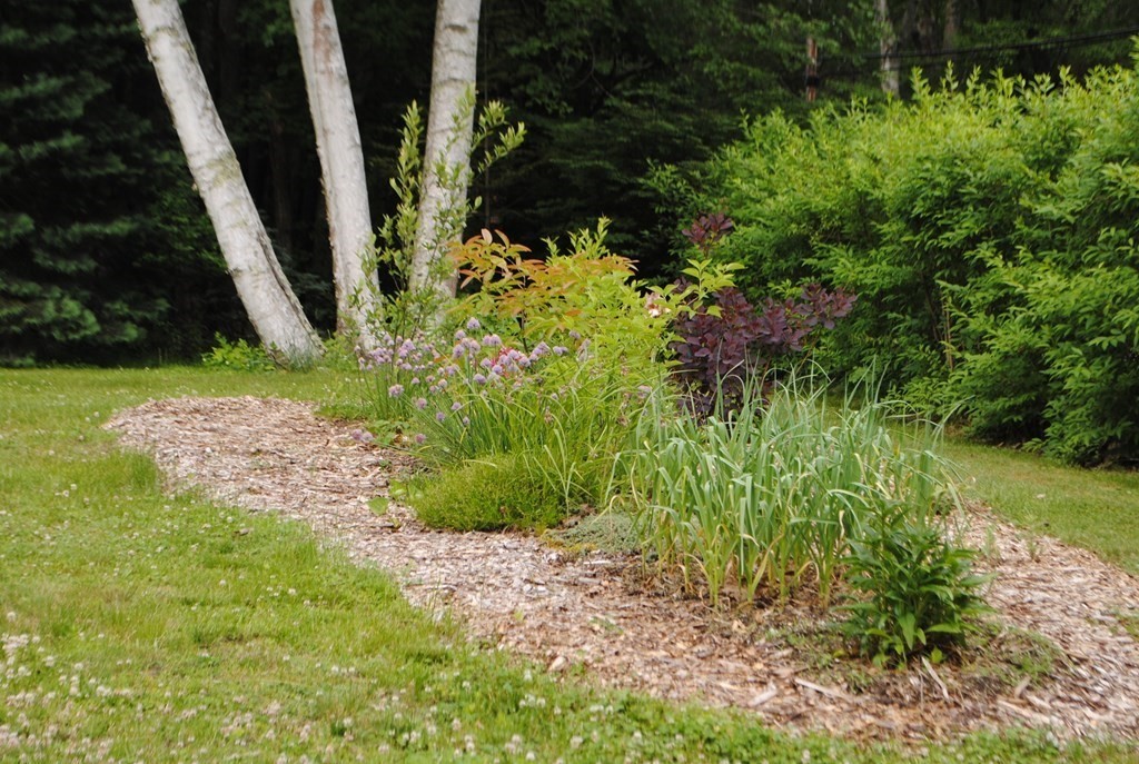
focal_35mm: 75
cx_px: 570
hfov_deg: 26.9
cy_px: 382
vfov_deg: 18.3
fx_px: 2377
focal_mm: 50
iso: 200
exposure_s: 1/60
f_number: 8
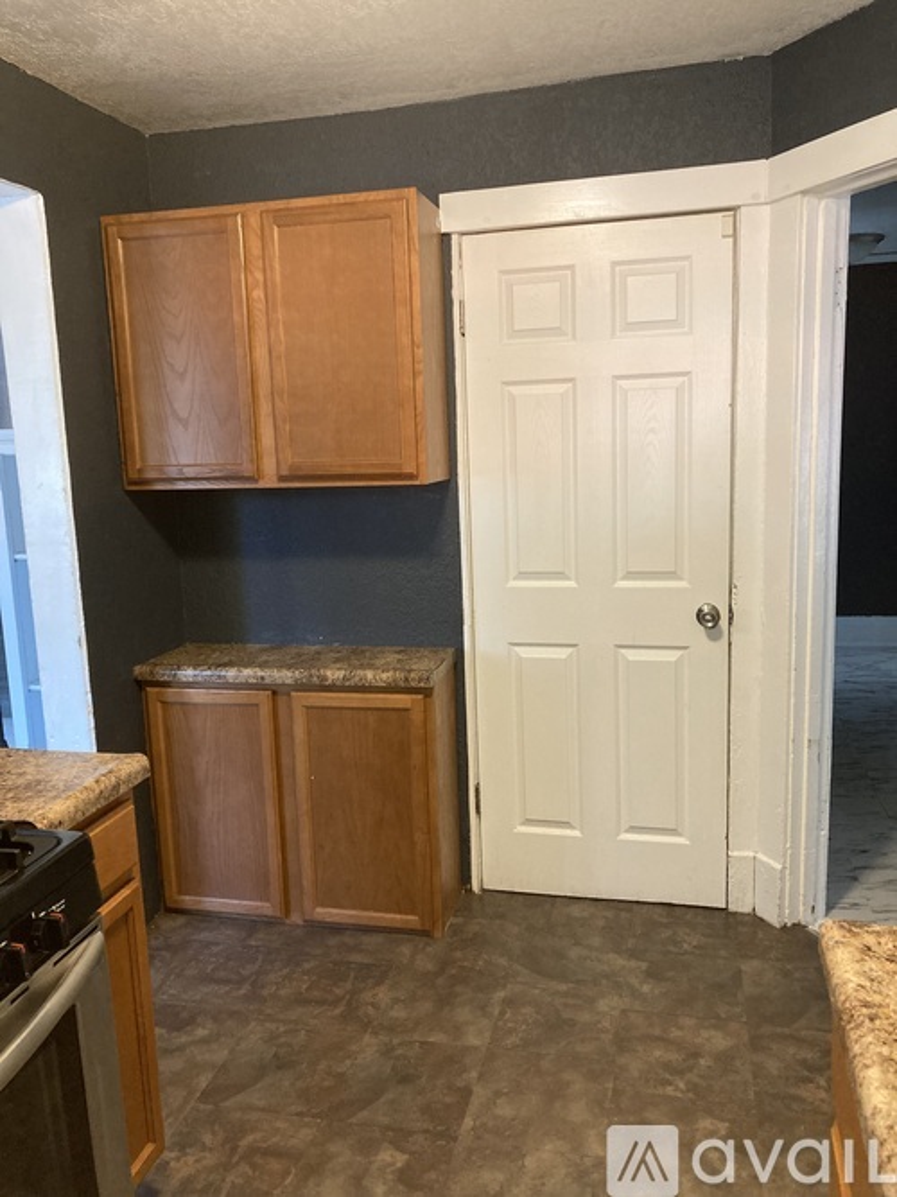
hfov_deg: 49.7
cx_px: 448
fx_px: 968
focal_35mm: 28
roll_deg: +1.9
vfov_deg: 63.5
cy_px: 598
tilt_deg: -10.6
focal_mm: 3.99
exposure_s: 1/40
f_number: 1.8
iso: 250
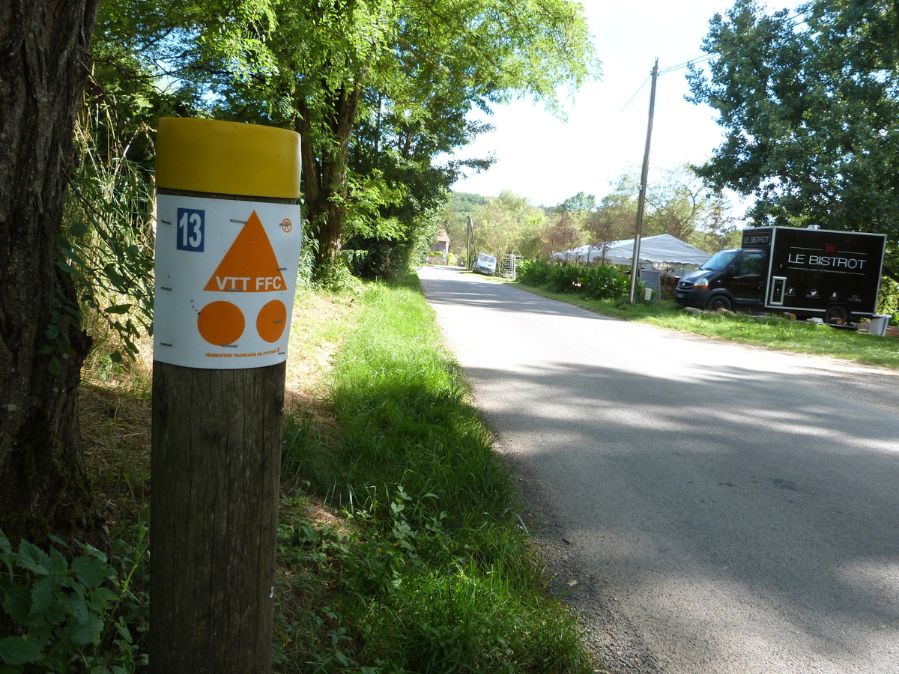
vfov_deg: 54.9
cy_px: 337
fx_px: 649
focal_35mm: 25
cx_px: 450
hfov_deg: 69.4
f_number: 4
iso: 100
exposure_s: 1/160
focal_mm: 4.5
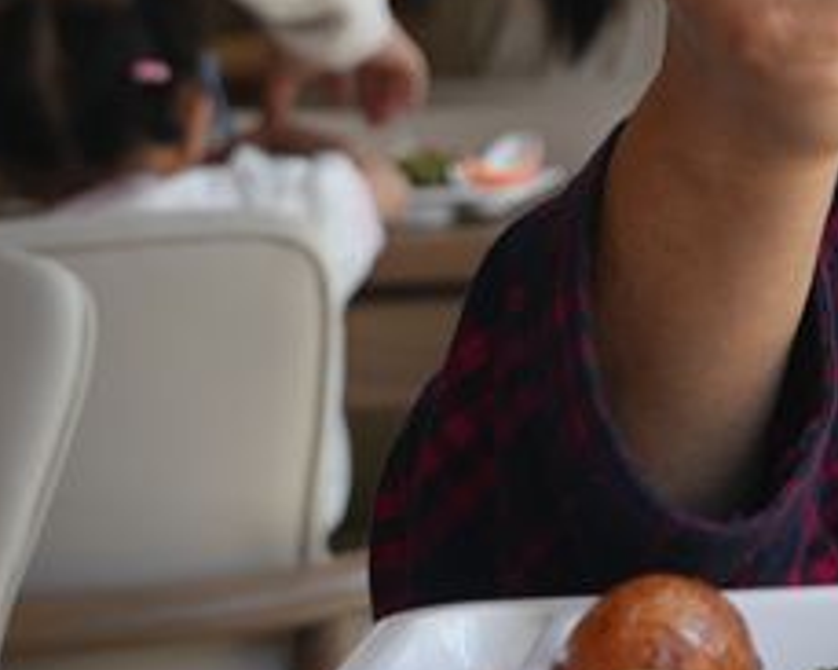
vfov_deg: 11.3
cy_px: -51
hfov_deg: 13.5
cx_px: 1270
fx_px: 3329
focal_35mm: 134
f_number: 4
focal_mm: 32.8
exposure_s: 1/160
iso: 250
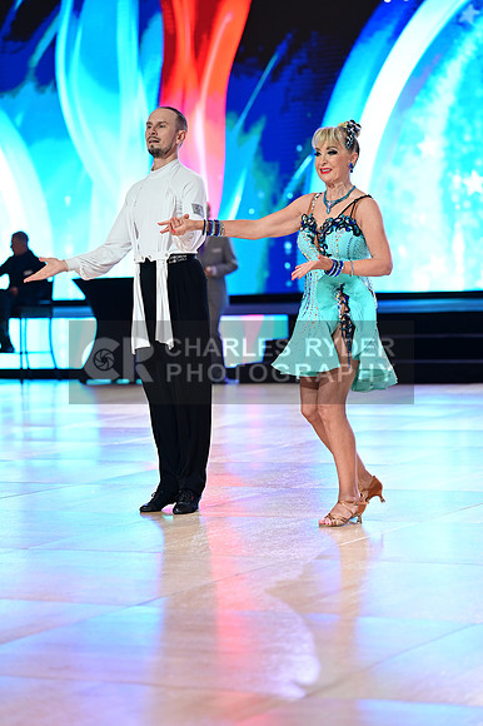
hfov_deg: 12.4
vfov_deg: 18.6
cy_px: 363
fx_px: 2216
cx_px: 242
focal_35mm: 110
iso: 2000
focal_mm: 110
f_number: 3.2
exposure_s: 1/500
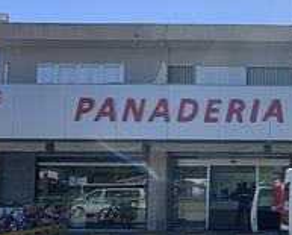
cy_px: 158
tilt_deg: +3.9
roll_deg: +0.3
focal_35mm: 56
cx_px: 309
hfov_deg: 30.5
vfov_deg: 27.0
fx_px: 485
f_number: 1.8
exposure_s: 1/2114
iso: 25
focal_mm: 4.25
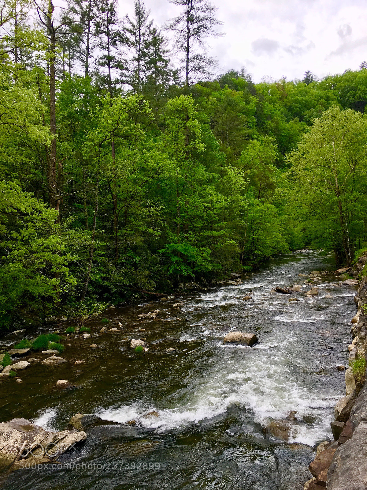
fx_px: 410
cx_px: 184
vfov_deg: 61.7
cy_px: 245
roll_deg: +2.8
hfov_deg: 48.2
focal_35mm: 29
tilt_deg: -0.6
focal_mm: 4.15
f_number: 2.2
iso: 25
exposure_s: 1/413
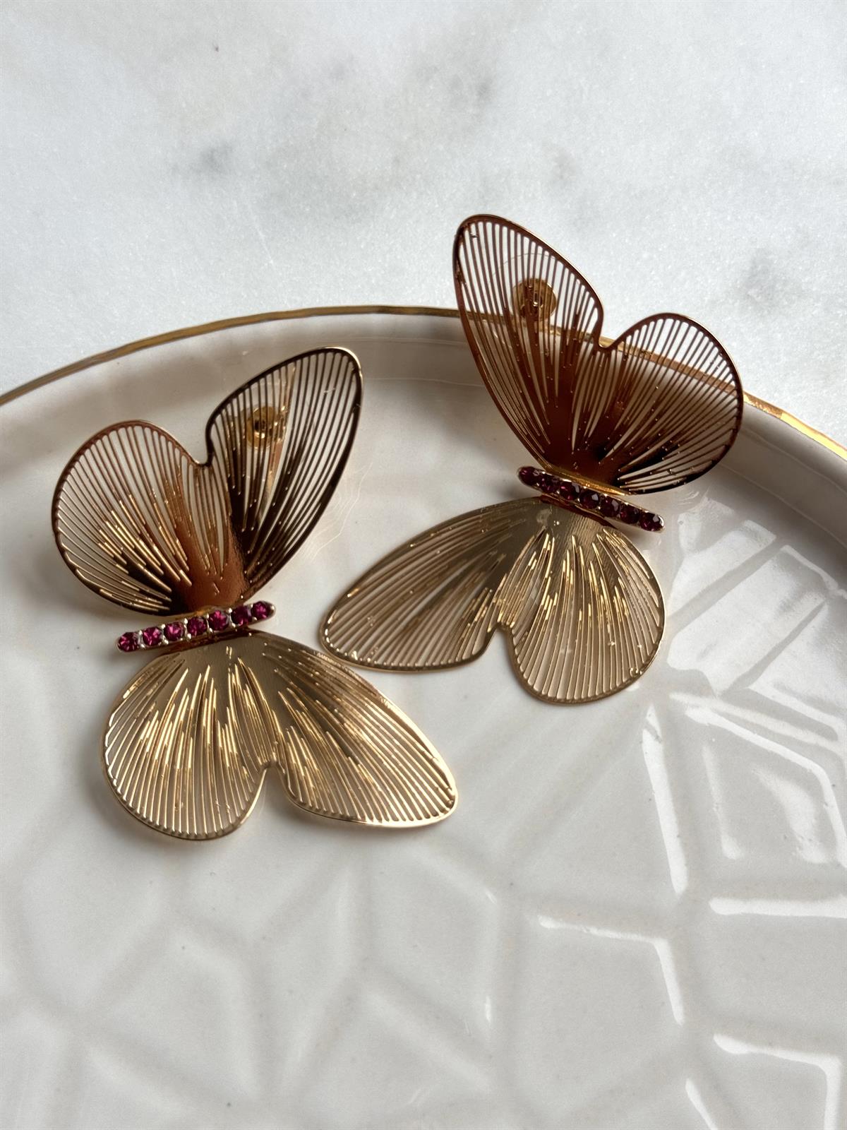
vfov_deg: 39.7
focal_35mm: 48
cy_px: 565
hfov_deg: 30.3
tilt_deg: -68.8
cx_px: 424
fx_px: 1566
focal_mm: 6.86
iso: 64
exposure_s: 1/368
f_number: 1.78
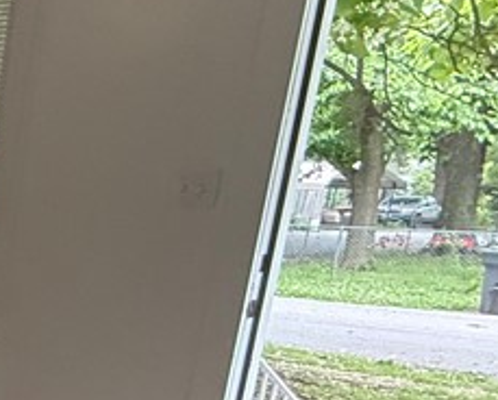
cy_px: 352
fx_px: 901
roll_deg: -2.2
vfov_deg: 24.4
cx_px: -585
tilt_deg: -11.3
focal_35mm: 61
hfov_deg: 17.2
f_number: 2.2
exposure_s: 1/120
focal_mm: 2.22
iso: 320
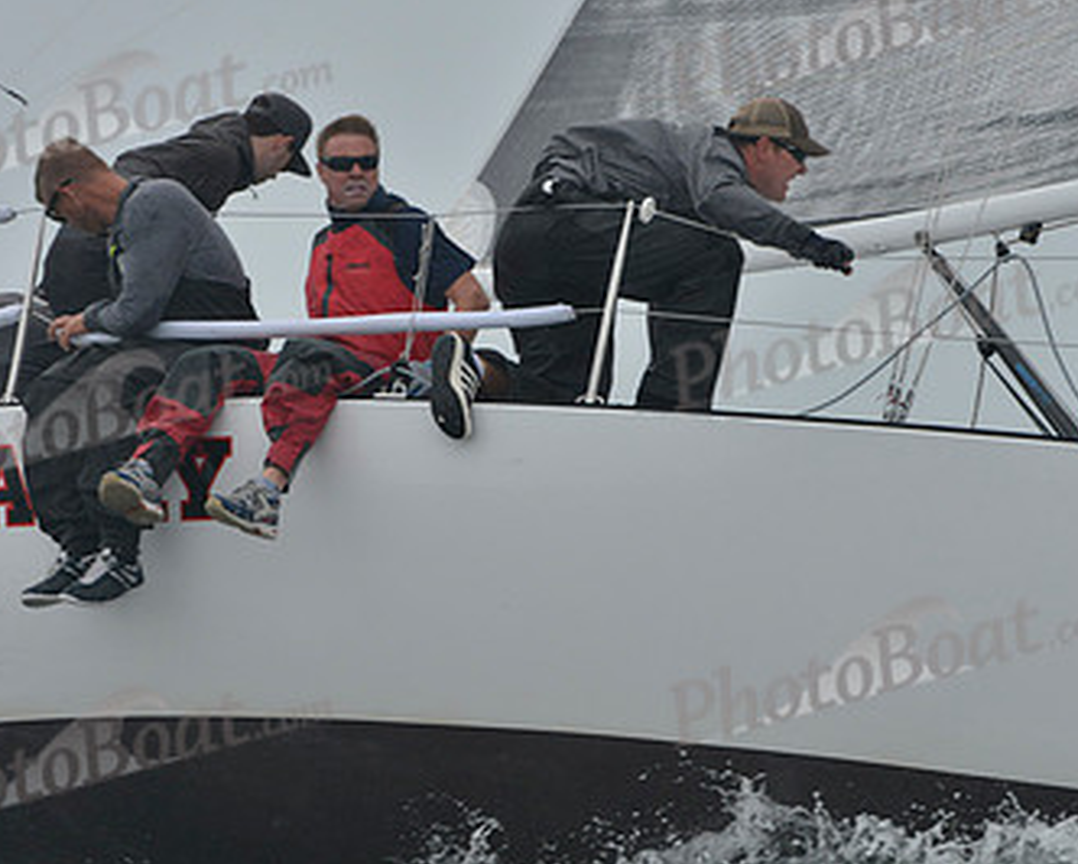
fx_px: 15706
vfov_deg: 3.1
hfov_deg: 3.9
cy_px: 541
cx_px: 503
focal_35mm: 492
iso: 400
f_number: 6.3
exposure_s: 1/800
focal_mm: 300
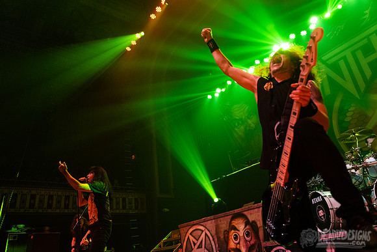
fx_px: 273
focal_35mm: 26
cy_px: 115
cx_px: 172
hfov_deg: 69.2
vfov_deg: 49.5
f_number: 3.2
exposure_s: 1/640
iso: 2500
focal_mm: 24
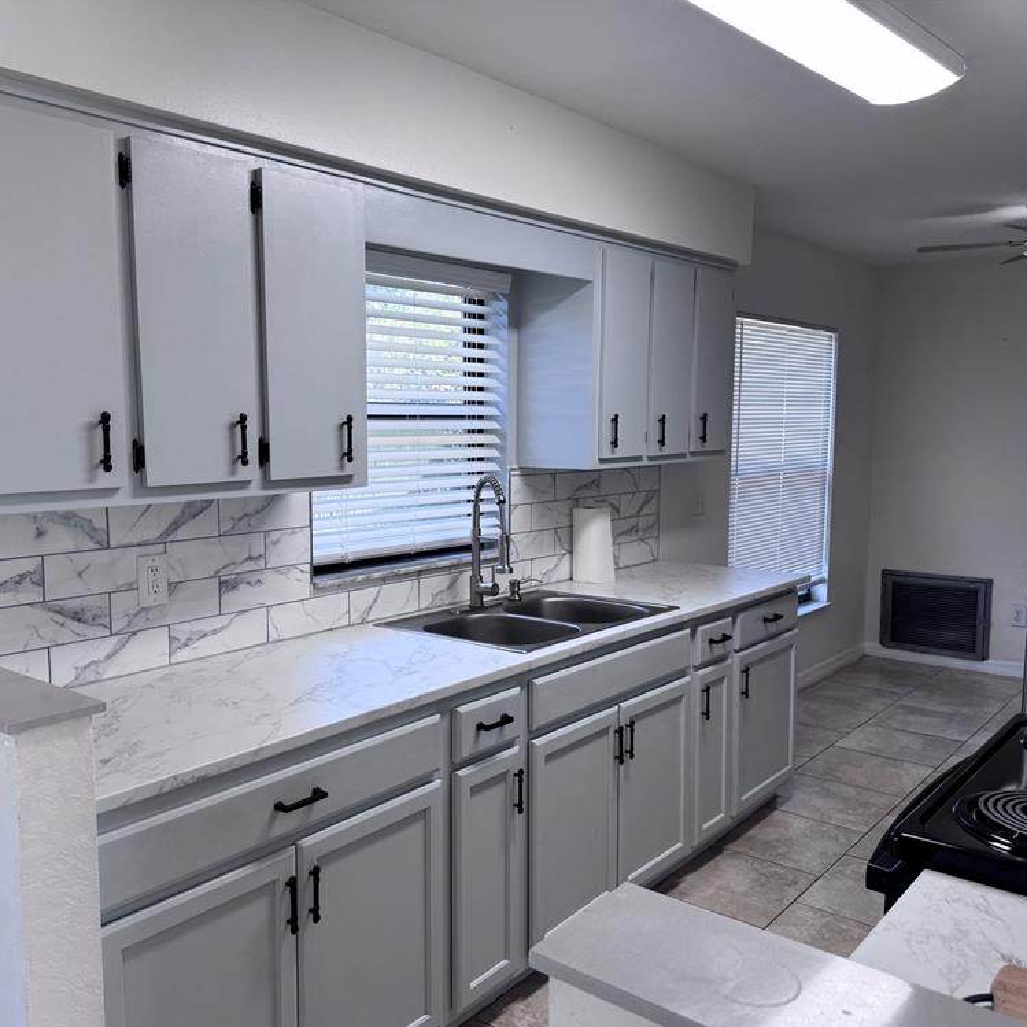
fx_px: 973
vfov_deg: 55.6
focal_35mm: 29
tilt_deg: -6.9
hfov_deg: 55.4
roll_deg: +0.1
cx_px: 439
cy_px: 521
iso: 64
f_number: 1.78
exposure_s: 1/120
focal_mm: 6.76
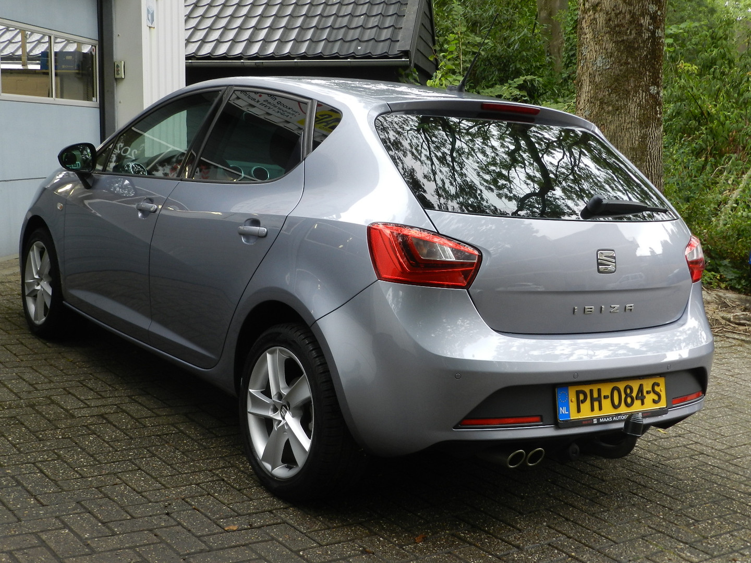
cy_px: 282
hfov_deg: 41.2
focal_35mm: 46
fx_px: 998
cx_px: 376
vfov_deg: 31.5
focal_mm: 8.1
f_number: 4.2
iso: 160
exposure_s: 1/30
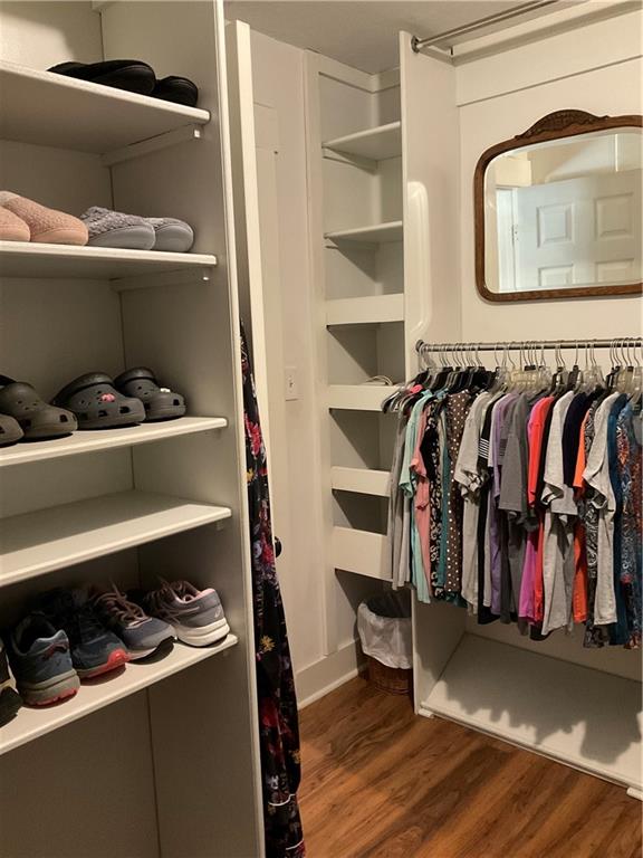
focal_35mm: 29
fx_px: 718
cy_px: 429
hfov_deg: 48.2
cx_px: 322
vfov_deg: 61.7
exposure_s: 1/30
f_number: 1.8
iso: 250
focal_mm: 3
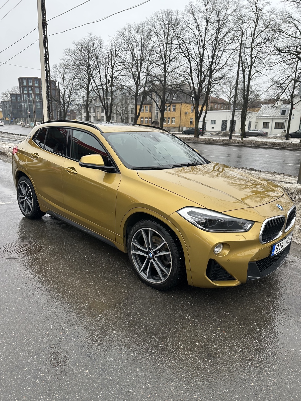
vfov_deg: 71.6
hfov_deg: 56.8
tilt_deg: -13.7
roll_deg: -1.9
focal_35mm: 24
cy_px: 200
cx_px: 150
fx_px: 278
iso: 80
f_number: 1.78
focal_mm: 6.86
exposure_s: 1/594
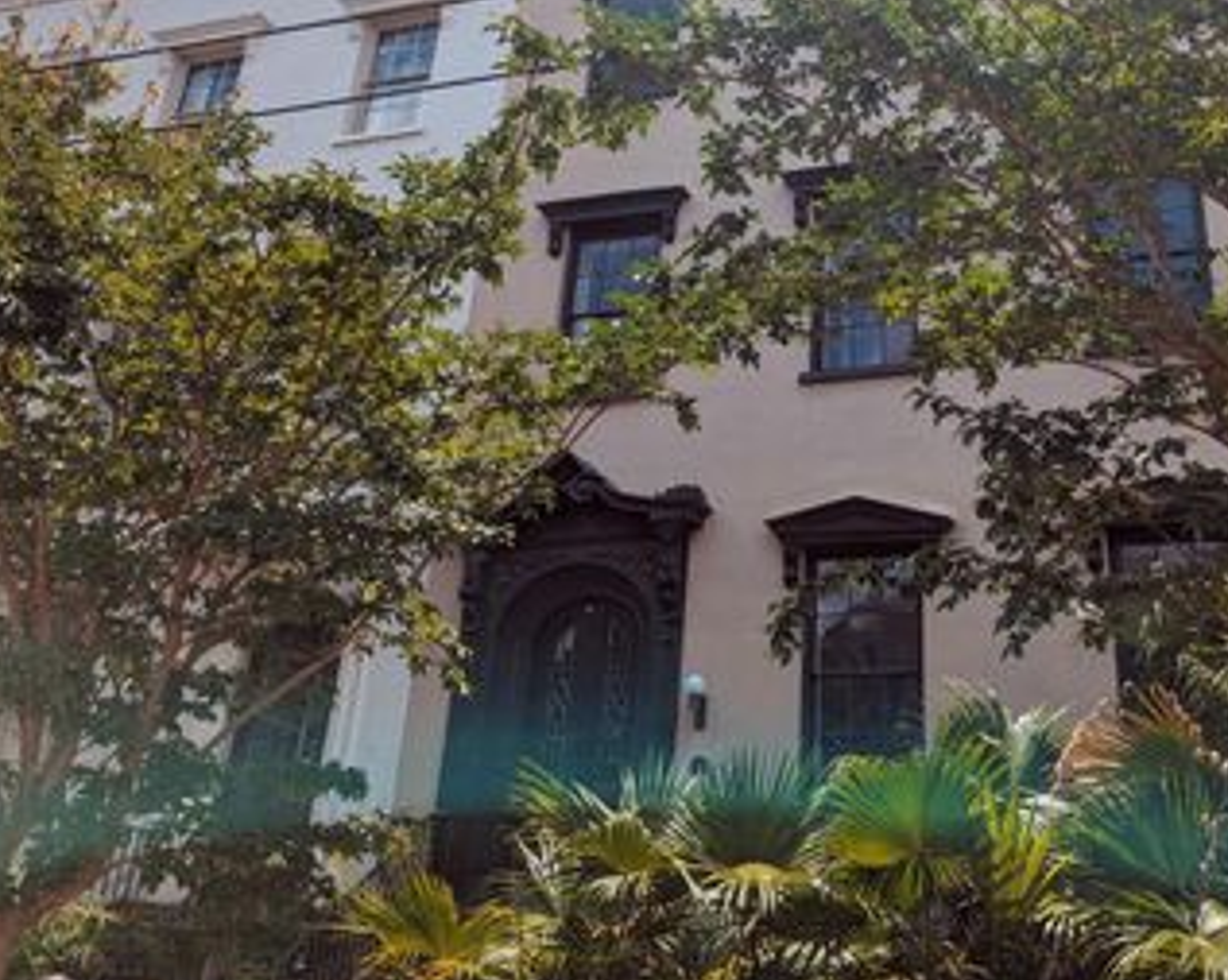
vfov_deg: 39.5
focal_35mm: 37
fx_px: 1343
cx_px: 802
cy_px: 318
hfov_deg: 48.4
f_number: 1.85
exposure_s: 1/2976
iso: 37
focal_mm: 6.81
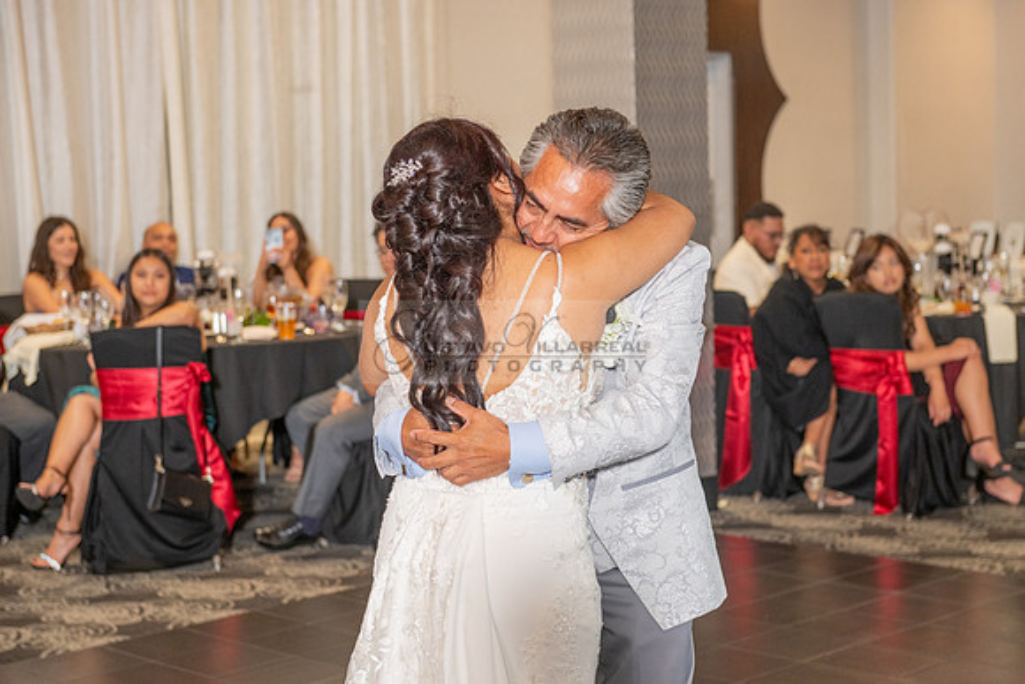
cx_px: 512
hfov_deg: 28.8
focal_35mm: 70
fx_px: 1993
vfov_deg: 19.5
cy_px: 342
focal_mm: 70
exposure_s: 1/125
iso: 800
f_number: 4.5
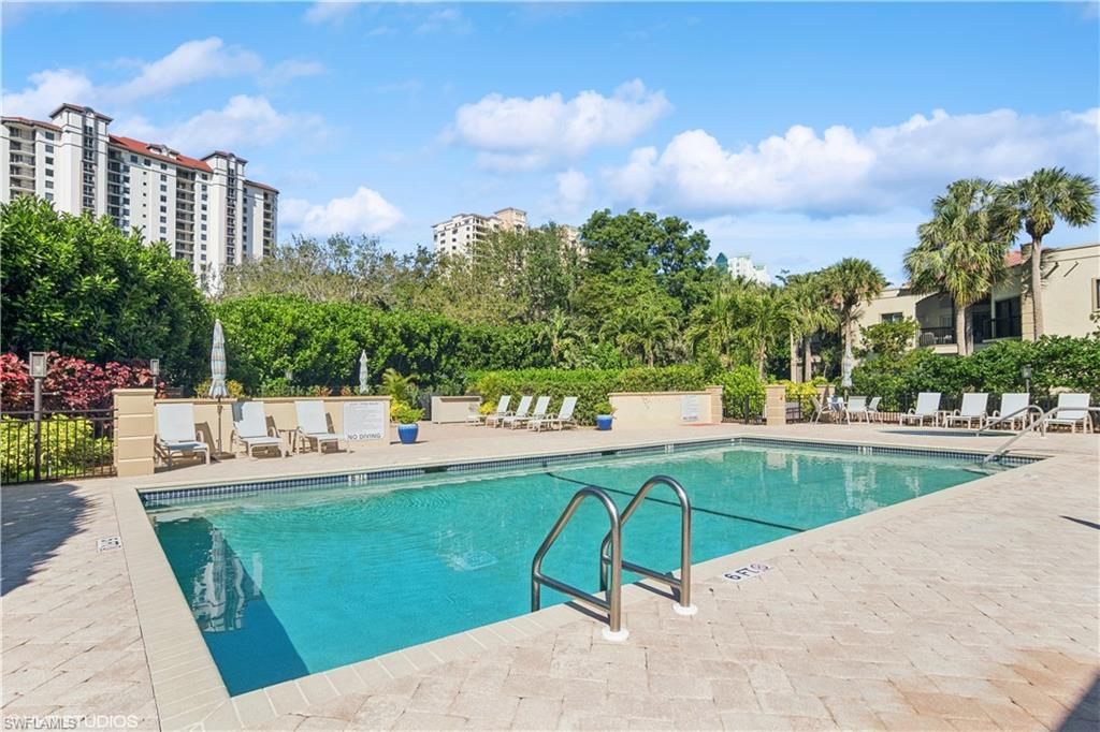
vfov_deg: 67.3
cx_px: 550
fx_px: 550
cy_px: 366
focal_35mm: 18
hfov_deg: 90.0
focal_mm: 12
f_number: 8
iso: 400
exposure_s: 1/2000
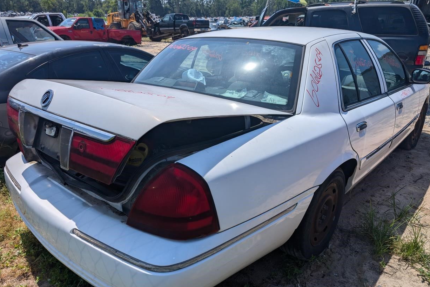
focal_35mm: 26
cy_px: 167
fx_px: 310
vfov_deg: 49.3
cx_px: 220
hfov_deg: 69.4
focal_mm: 6.9
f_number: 1.68
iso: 20
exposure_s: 1/2404
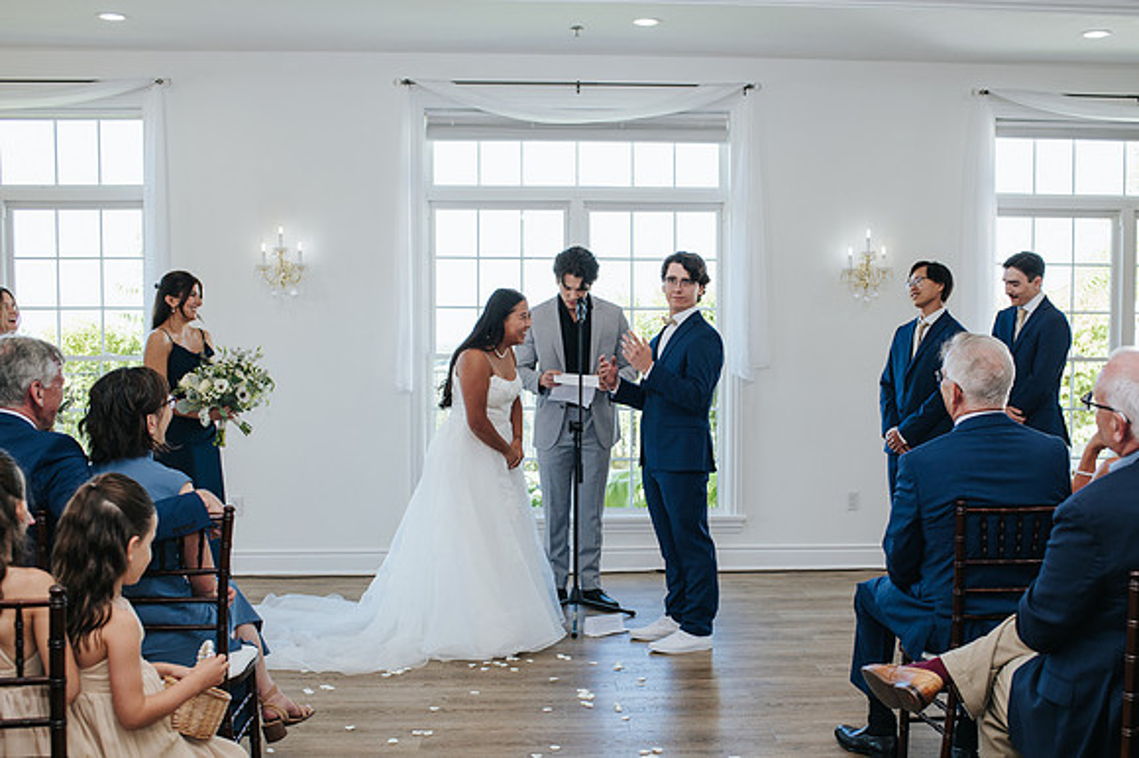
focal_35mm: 42
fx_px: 1331
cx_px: 627
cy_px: 454
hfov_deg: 46.3
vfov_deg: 31.7
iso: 320
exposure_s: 1/200
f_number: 3.5
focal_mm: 35
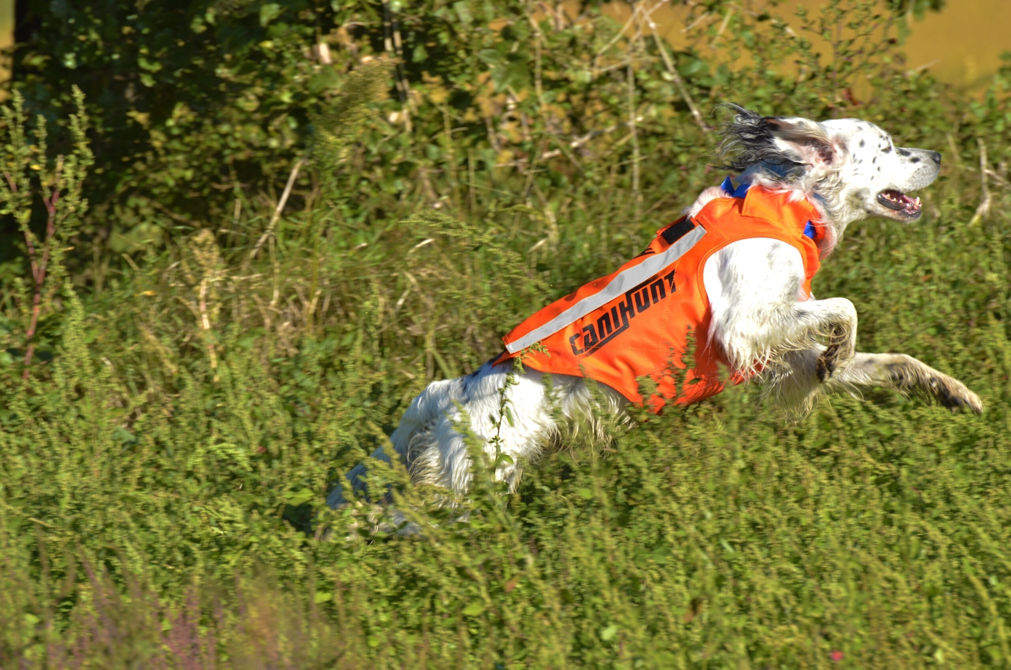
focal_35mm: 450
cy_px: 335
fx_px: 12612
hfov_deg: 4.6
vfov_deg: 3.0
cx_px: 506
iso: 320
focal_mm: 300
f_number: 8
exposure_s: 1/500
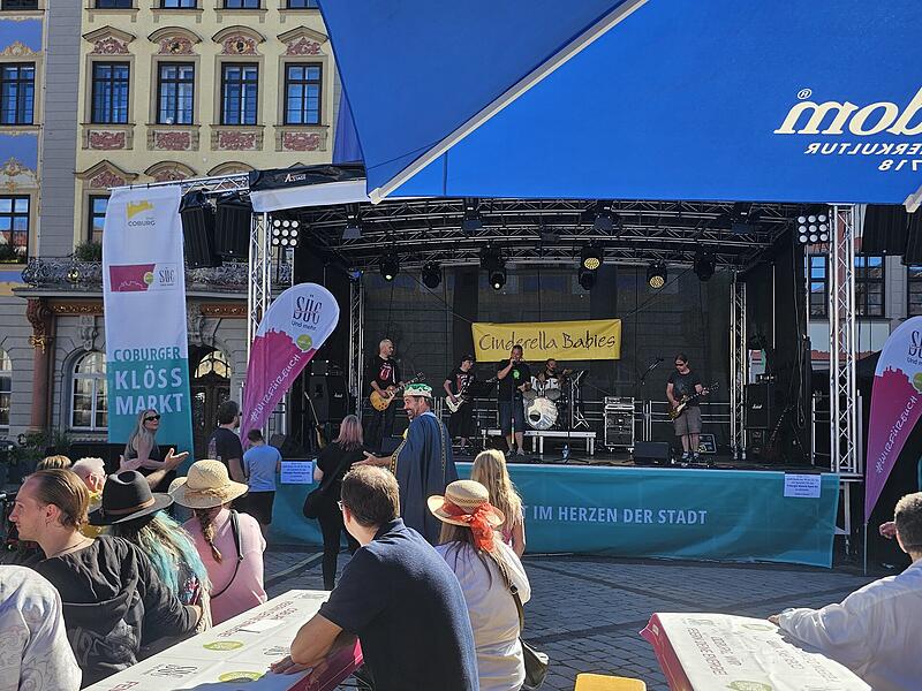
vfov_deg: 58.9
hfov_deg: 73.9
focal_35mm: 23
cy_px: 346
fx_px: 613
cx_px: 461
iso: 10
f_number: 1.7
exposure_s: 1/462
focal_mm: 6.3
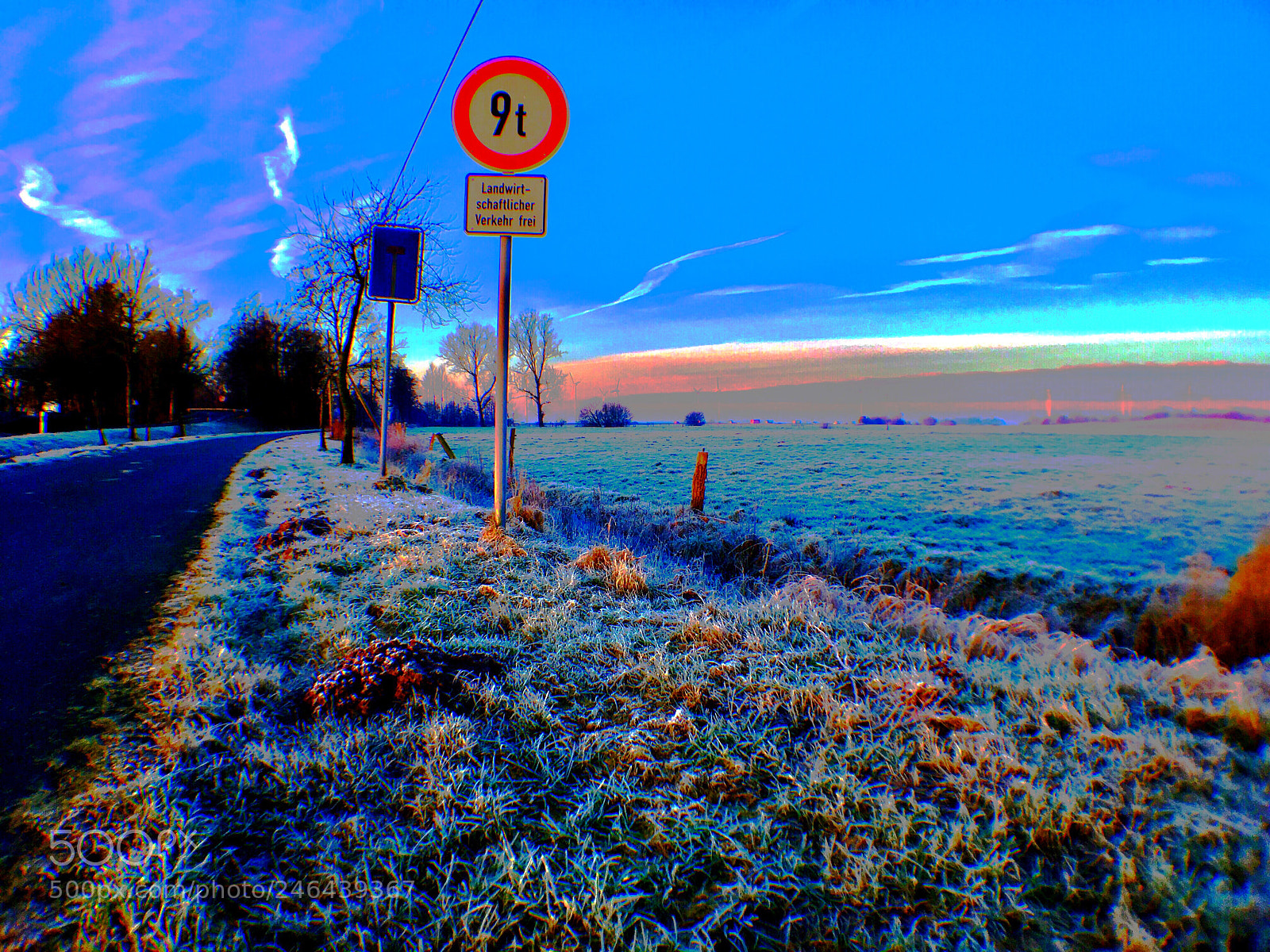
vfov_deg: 48.2
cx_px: 635
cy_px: 476
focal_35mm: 29
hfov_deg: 61.7
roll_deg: +0.8
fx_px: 1064
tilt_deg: -4.4
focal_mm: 4.15
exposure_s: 1/222
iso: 25
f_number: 2.2
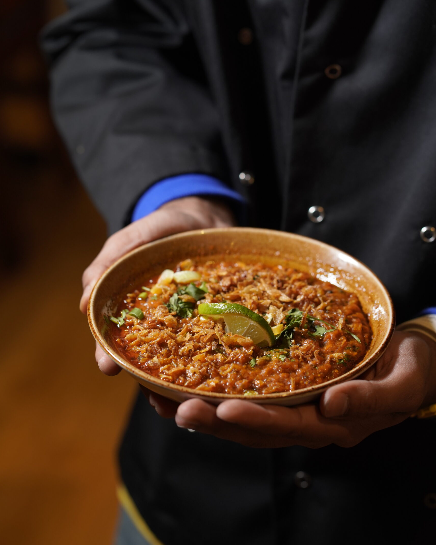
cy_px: 269
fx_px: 1548
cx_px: 218
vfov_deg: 20.0
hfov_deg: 16.0
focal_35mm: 96
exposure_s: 1/100
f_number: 4
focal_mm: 85
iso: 1000
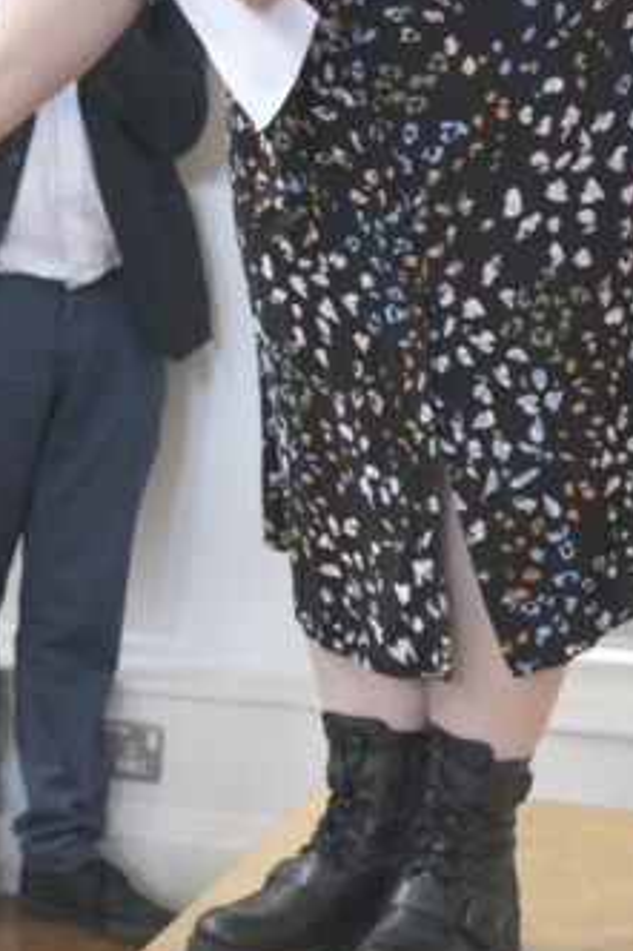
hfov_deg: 9.6
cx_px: 1
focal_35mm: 142
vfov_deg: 14.3
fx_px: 3749
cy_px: 120
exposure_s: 1/40
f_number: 2.8
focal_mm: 46
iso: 1250
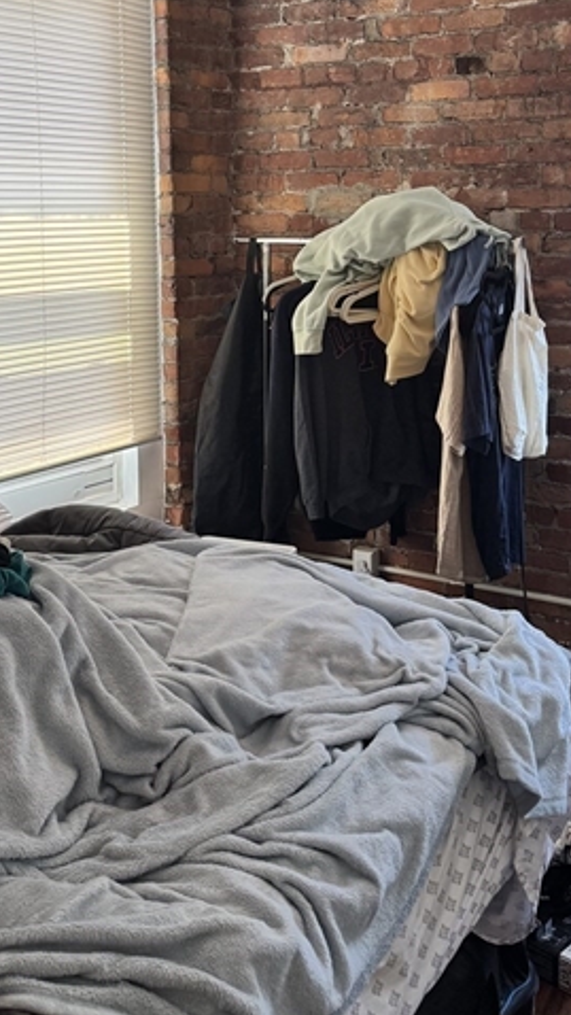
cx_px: 335
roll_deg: +0.6
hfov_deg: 28.3
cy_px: 278
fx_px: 1130
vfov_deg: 46.9
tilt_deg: -3.0
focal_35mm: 42
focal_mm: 6.76
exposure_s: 1/120
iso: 200
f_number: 1.78
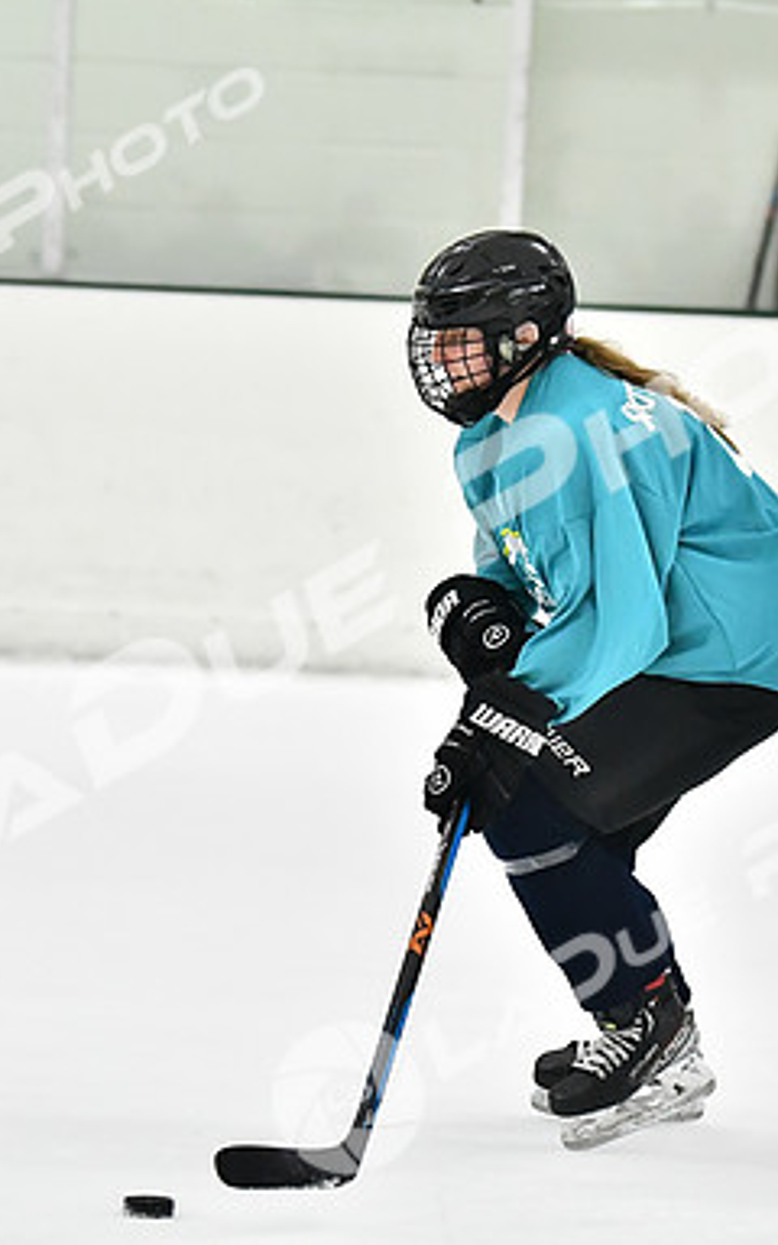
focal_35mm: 289
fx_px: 9796
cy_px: 621
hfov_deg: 4.5
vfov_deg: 7.3
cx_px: 266
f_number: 2.8
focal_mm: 125
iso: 6400
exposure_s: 1/1250
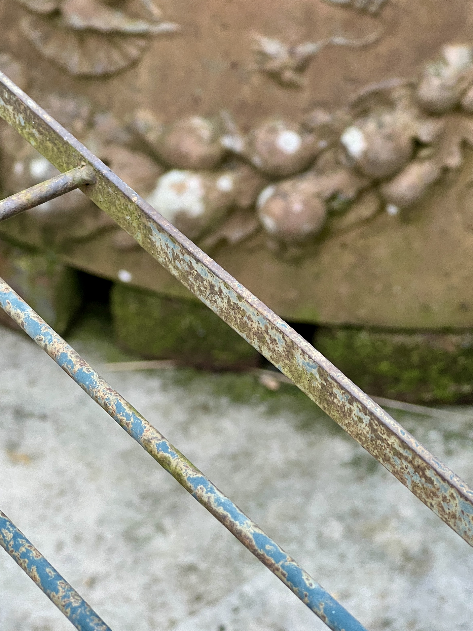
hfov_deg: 14.9
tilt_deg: -44.2
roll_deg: +0.8
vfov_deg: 19.8
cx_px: 170
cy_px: 352
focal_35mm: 99
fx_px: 1804
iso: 64
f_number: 2.8
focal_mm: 9
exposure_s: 1/99
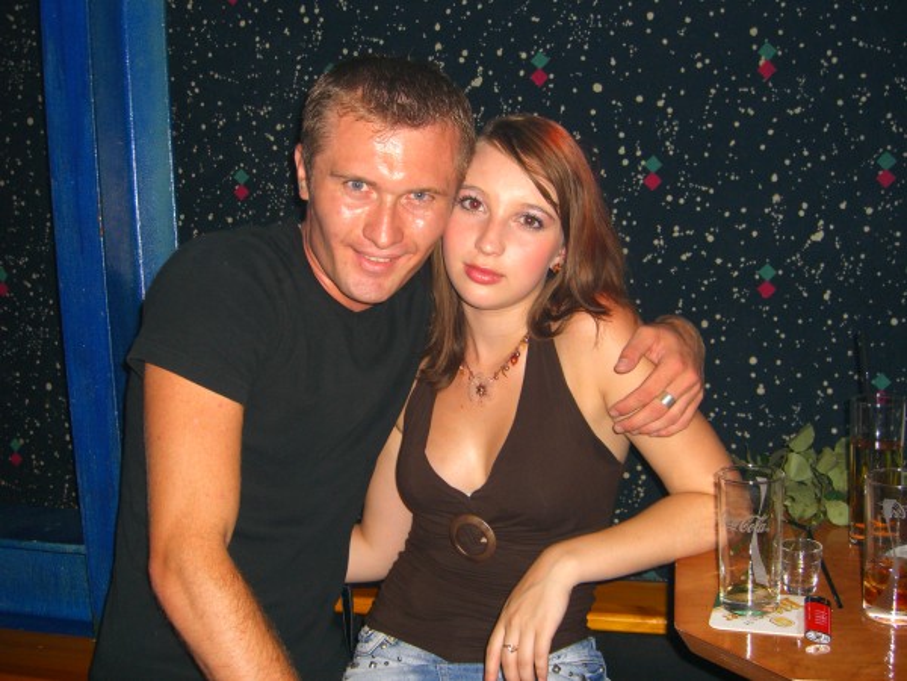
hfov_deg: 49.0
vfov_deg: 37.7
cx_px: 454
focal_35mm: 38
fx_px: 996
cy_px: 340
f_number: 2.8
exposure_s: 1/60
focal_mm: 7.9
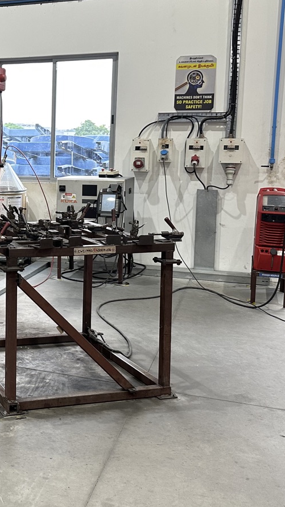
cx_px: -26
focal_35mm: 47
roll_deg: +0.1
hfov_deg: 23.9
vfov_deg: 43.6
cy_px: 214
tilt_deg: -6.6
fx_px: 631
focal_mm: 6.86
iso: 160
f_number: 1.78
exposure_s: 1/100
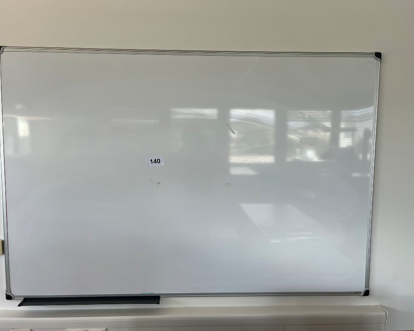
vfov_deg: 51.5
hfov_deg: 62.2
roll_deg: +0.5
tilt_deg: -3.4
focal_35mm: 28
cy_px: 166
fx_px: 343
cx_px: 200
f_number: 1.6
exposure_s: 1/122
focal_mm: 5.1
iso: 40
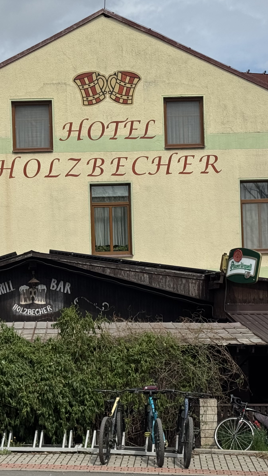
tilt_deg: +3.2
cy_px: 250
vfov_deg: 24.2
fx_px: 1112
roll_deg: +1.8
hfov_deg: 13.7
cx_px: 89
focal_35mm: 88
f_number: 1.78
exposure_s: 1/7937
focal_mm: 6.76
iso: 64
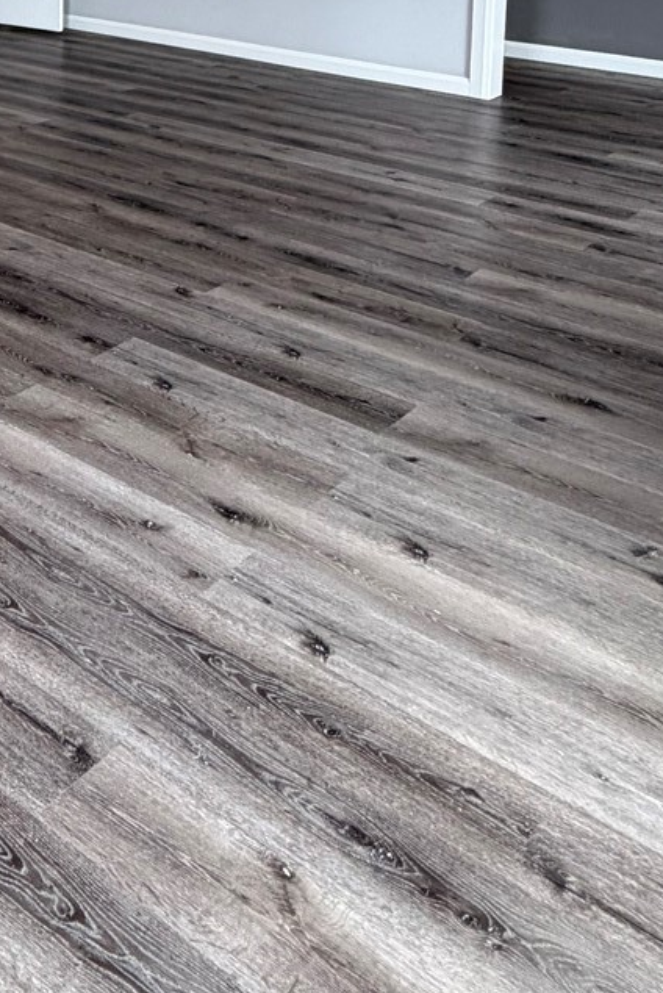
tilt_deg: -7.3
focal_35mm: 44
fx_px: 1214
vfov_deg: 38.4
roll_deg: -0.1
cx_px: -91
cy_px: -45
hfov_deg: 27.6
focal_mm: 2.22
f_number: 2.2
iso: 125
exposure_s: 1/112
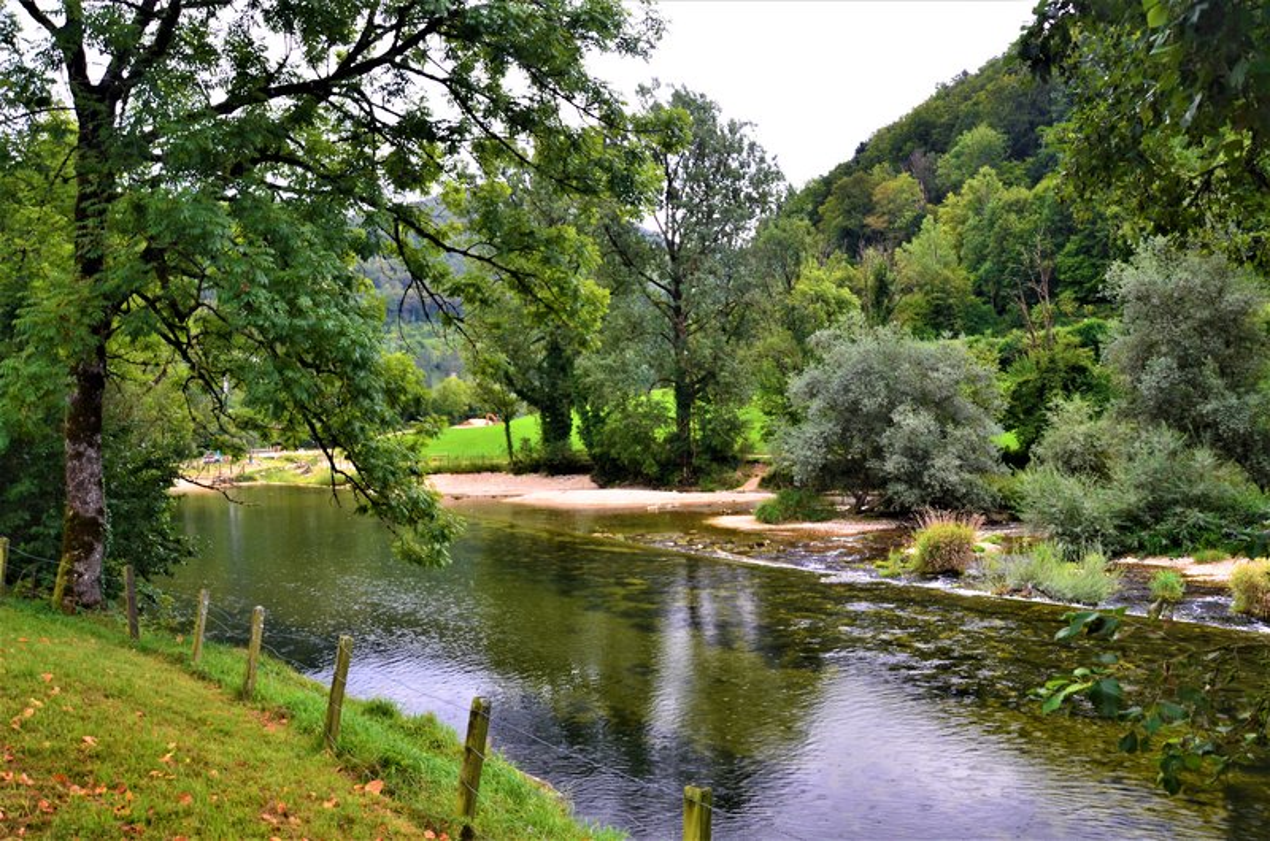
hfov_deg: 67.5
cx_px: 635
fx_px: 951
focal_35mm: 27
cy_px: 420
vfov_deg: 47.7
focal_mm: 18
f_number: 7.1
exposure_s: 1/25
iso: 400
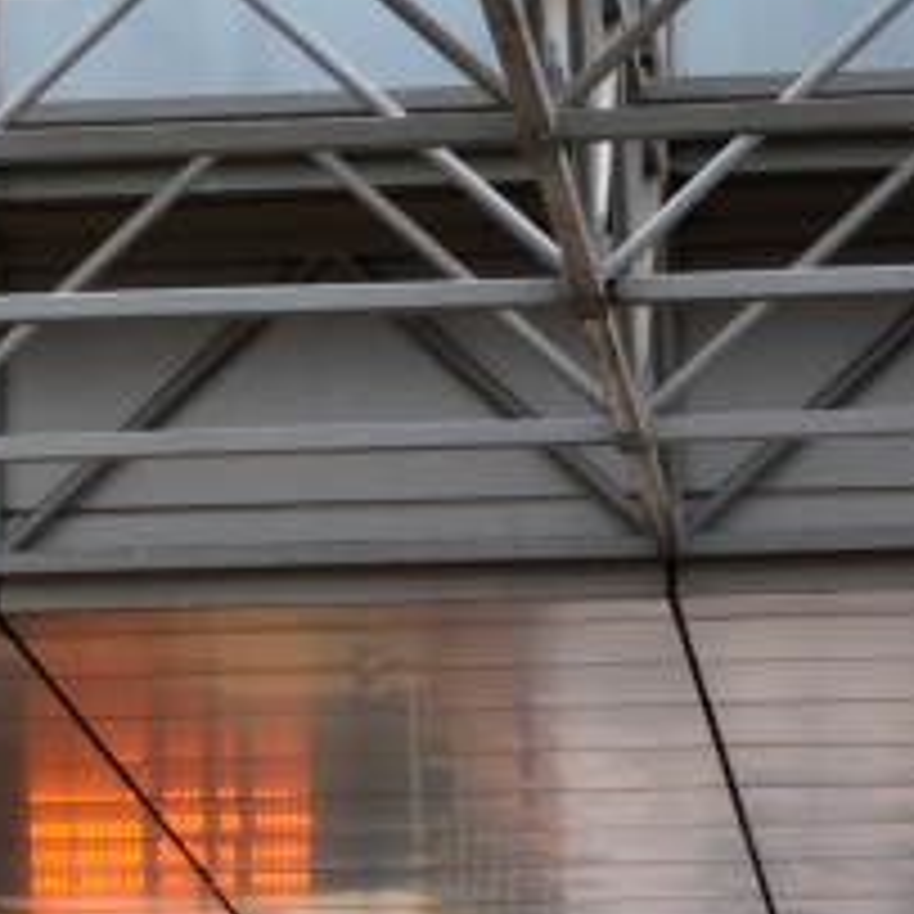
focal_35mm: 296
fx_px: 8842
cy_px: 1389
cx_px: -928
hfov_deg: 5.8
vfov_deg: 5.9
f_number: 5.3
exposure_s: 1/60
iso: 1000
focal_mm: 46
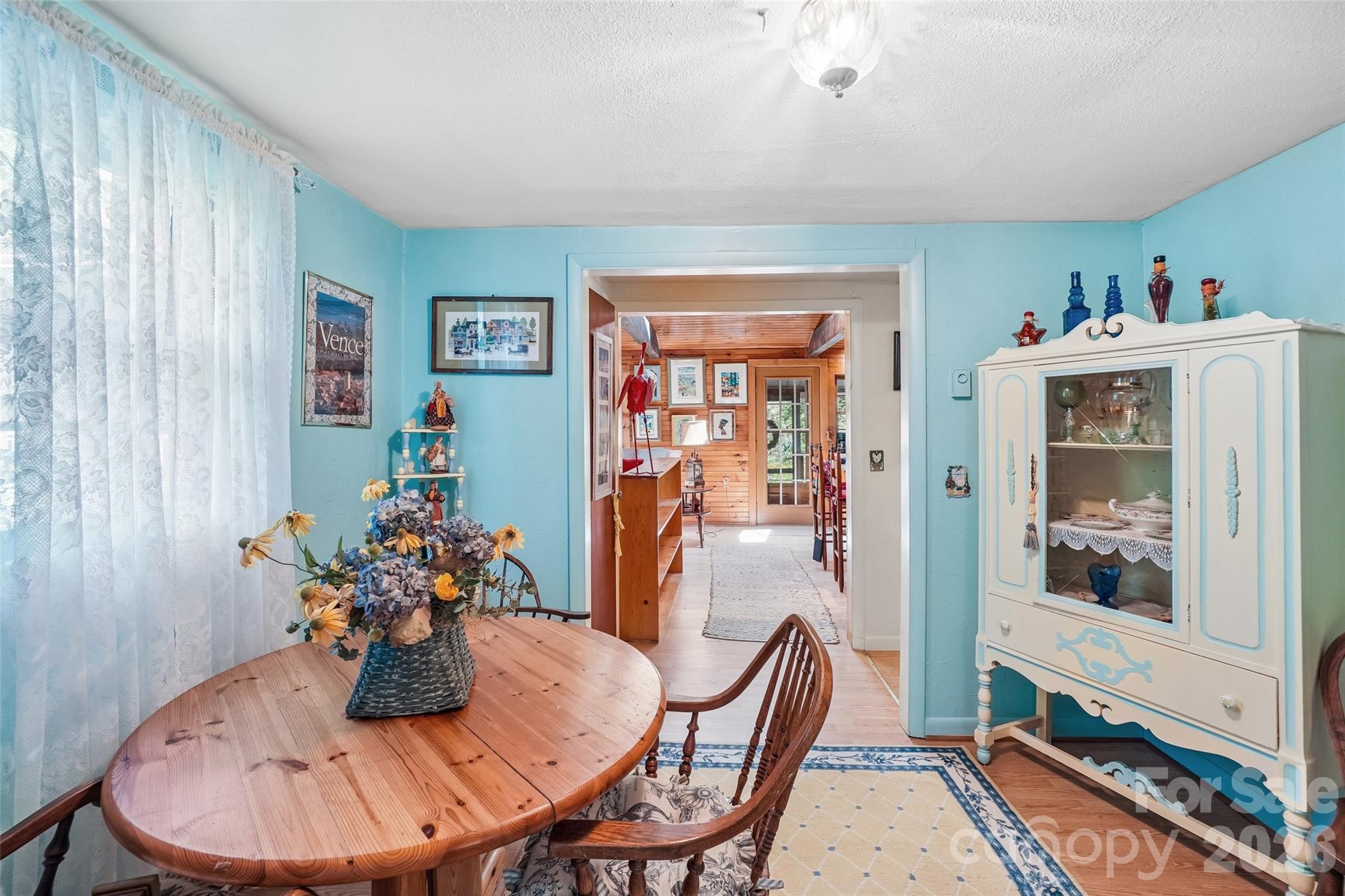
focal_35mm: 15
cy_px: 448
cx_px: 672
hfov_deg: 100.4
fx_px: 560
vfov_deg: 77.3
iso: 400
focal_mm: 10
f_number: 8
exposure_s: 1/8
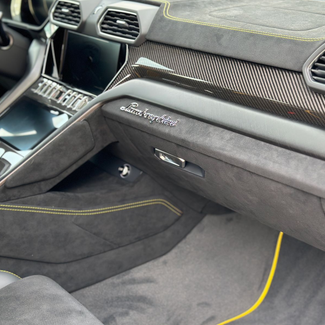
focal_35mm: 57
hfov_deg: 30.0
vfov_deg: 30.0
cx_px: 195
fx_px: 605
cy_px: 162
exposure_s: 1/96
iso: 125
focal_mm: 6.86
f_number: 1.78
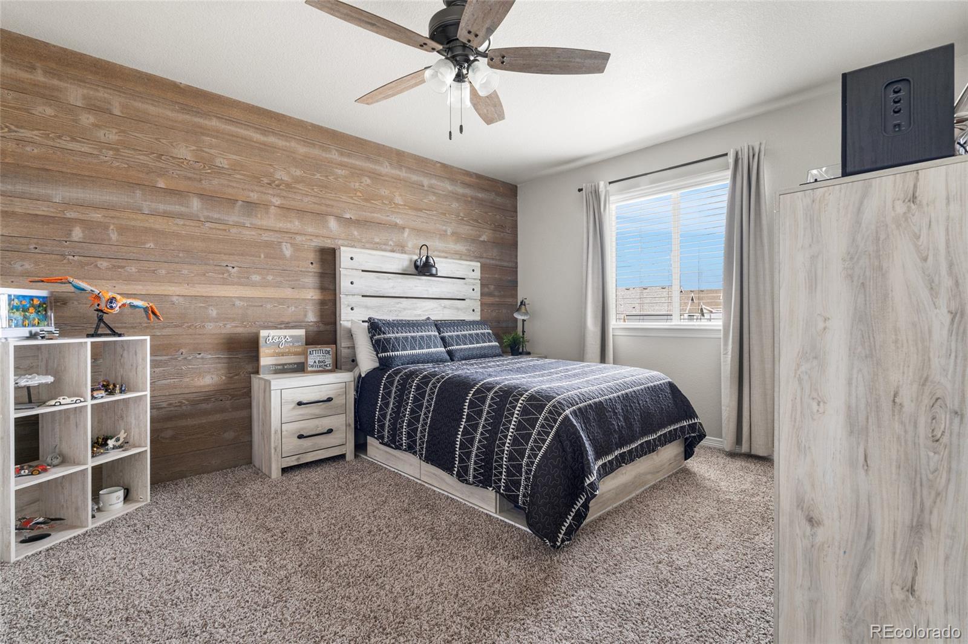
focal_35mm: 16
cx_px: 484
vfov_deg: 72.0
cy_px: 322
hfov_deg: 95.0
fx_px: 443
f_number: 8
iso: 500
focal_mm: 16.5
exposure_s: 1/1.67
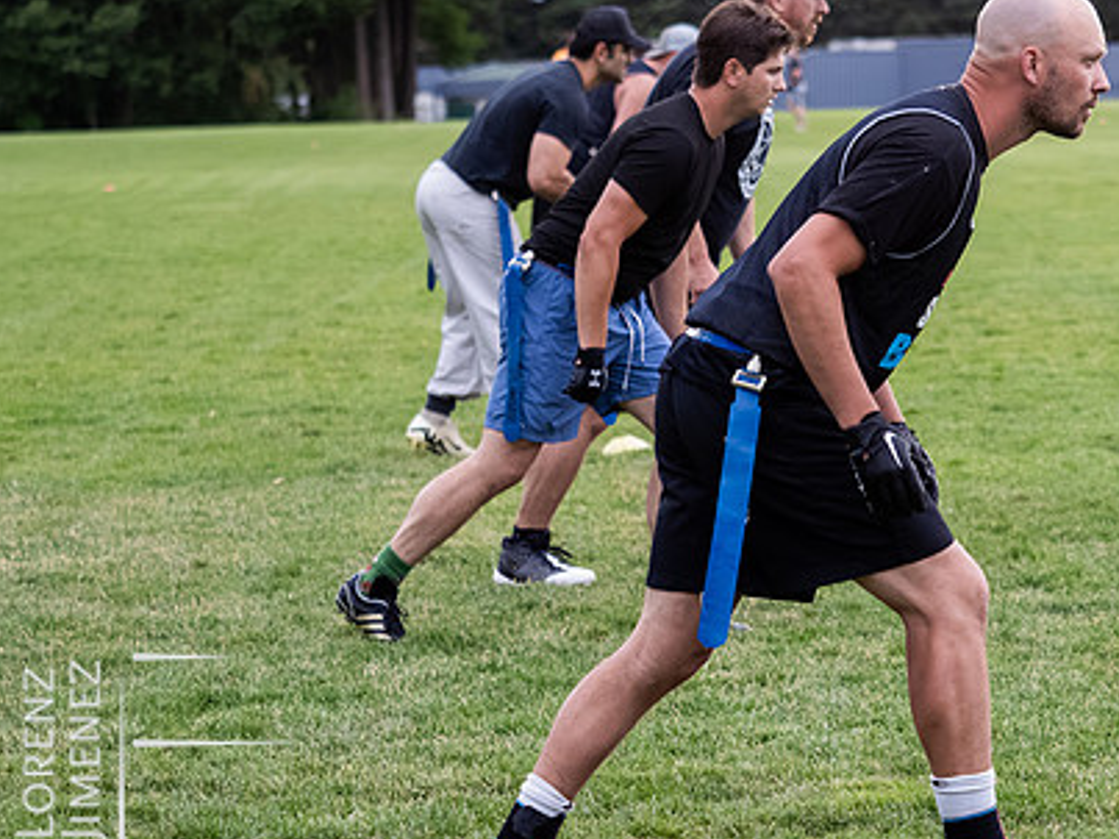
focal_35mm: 164
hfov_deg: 12.0
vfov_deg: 9.0
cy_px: 351
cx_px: 783
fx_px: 5300
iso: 2000
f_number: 2.8
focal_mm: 57
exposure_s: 1/1250
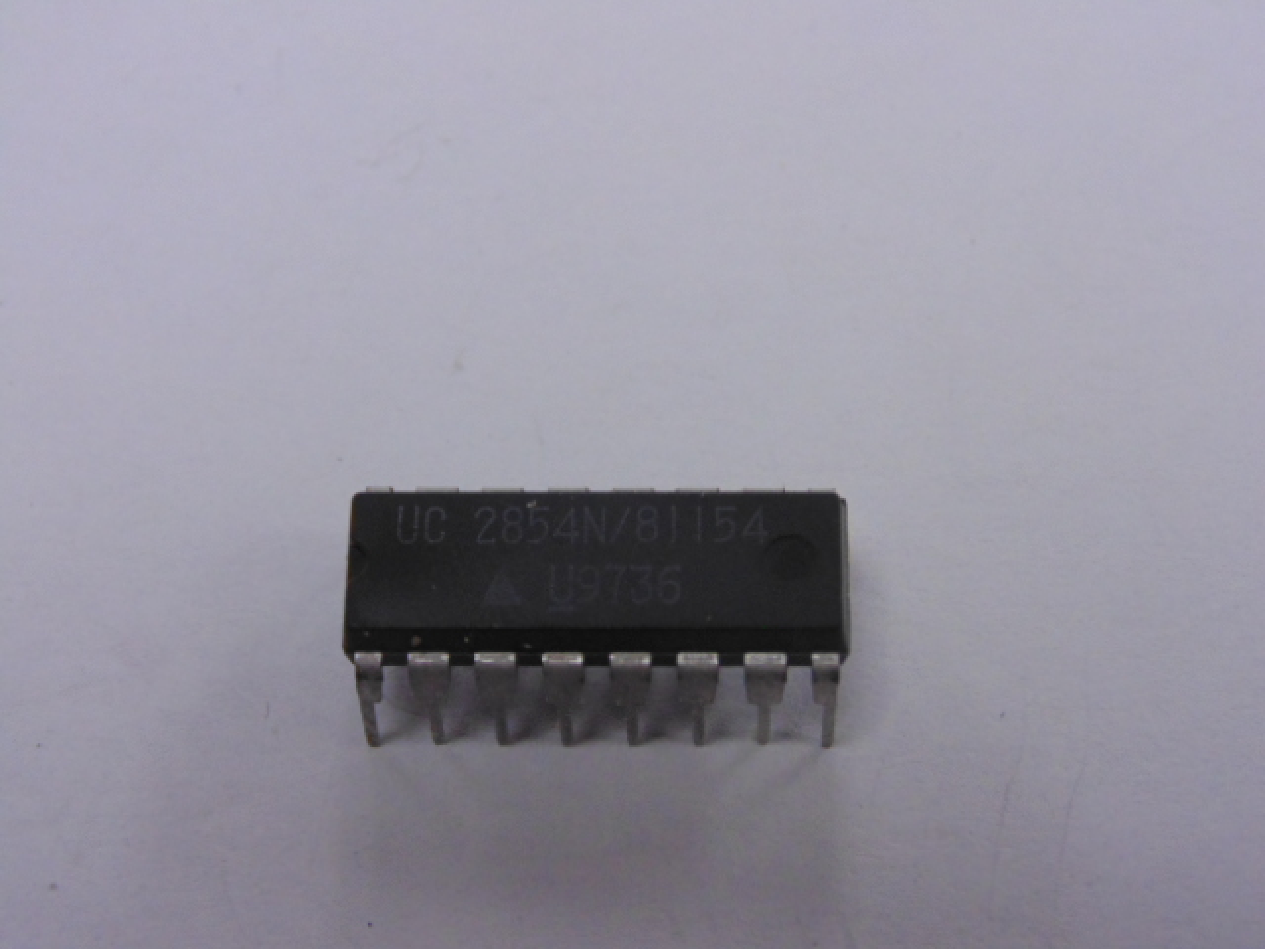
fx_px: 2887
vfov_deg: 18.7
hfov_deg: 24.7
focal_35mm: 79
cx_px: 632
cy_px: 474
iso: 400
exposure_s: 1/80
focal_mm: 14.1
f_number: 4.3
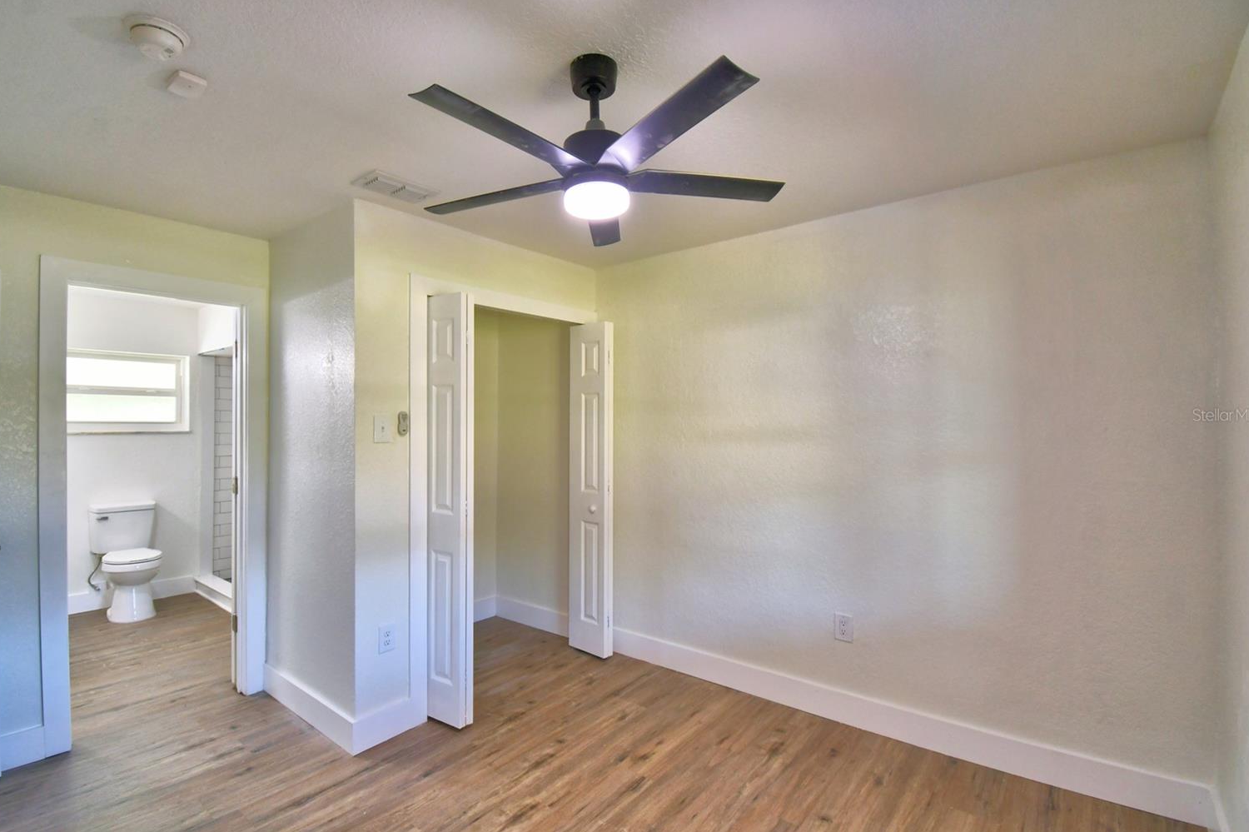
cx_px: 600
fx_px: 555
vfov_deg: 73.7
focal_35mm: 16
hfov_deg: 96.7
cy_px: 415
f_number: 4.5
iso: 400
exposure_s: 1/60
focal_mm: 10
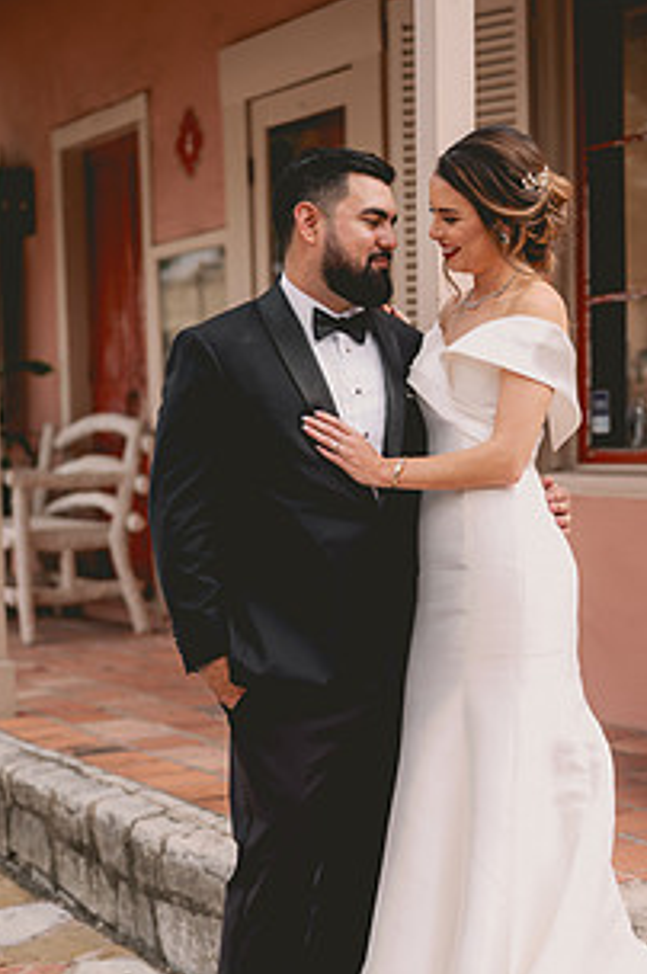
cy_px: 657
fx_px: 1999
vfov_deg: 27.2
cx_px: 396
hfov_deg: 18.4
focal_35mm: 74
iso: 64
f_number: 2.2
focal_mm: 50
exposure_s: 1/500
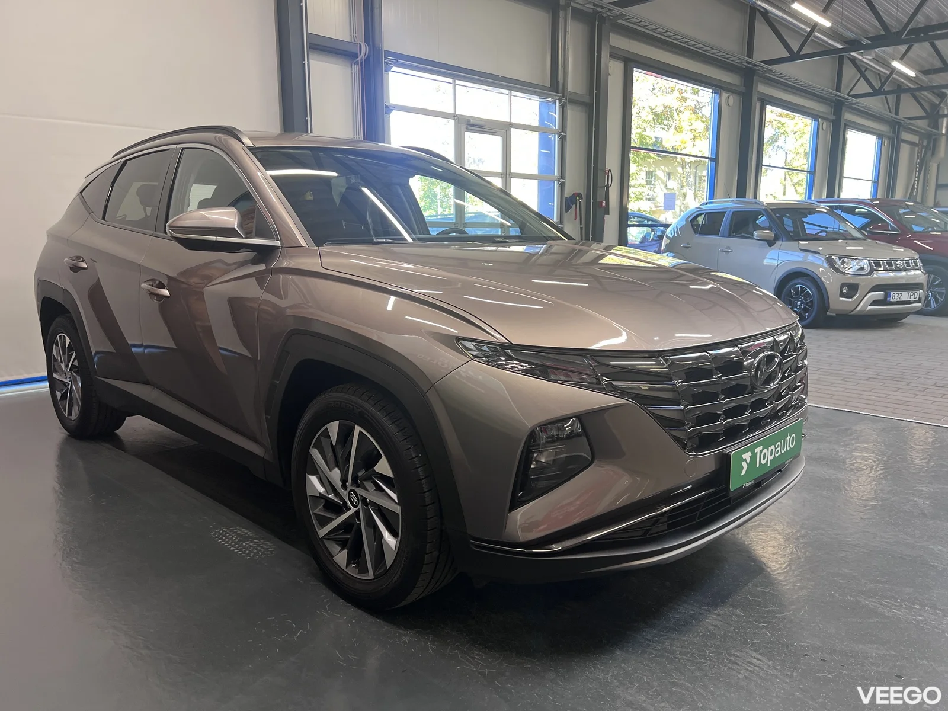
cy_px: 356
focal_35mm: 26
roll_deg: +0.3
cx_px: 474
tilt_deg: -9.9
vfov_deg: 53.1
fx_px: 712
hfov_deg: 67.3
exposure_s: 1/121
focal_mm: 5.7
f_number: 1.5
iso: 125
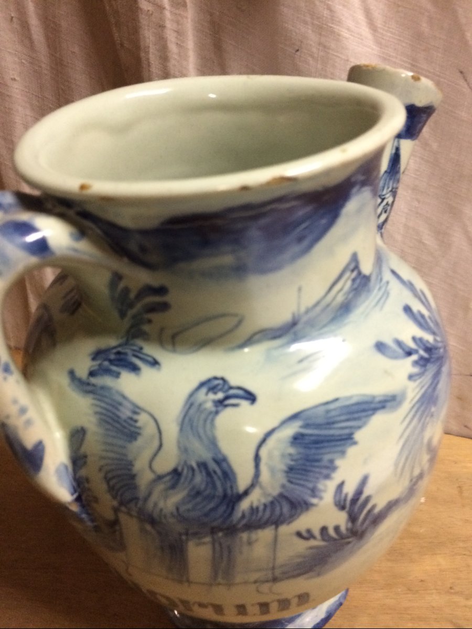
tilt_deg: -35.2
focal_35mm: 29
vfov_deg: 61.7
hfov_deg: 48.2
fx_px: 527
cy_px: 314
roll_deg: +6.3
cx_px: 236
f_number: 2.2
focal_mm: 4.15
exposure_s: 1/17
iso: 320
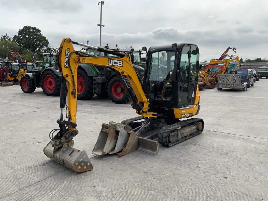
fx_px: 225
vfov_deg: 48.2
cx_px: 134
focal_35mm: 29
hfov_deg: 61.7
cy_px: 100
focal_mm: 3
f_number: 1.8
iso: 20
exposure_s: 1/1984
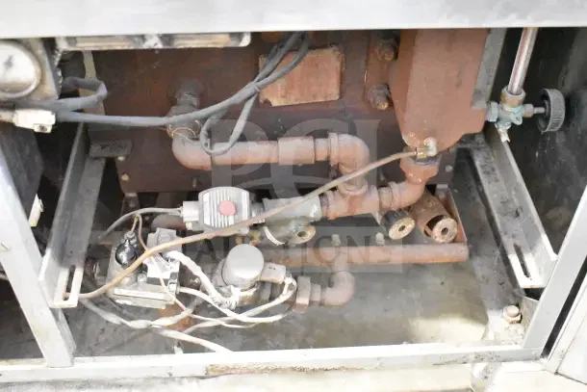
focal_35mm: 42
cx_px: 294
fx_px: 685
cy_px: 196
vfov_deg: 31.9
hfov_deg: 46.4
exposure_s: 1/40
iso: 25600
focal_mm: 28
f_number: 4.2
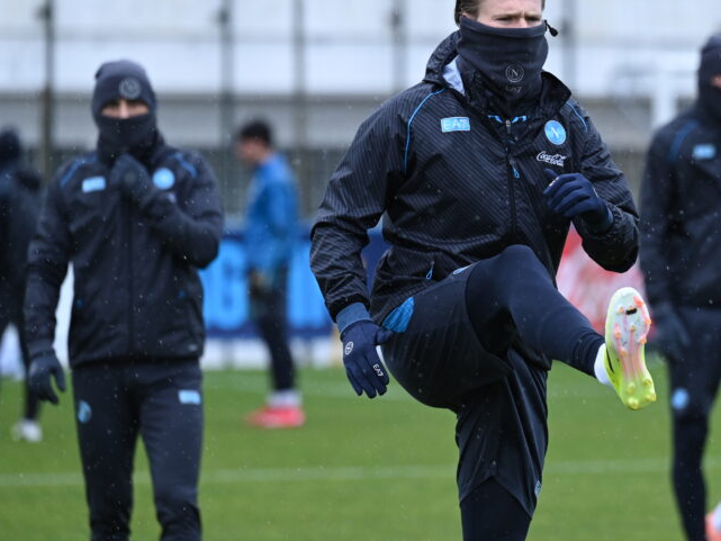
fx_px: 6396
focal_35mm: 307
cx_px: 561
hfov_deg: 6.4
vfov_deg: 4.8
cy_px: 211
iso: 1000
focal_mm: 200
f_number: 3.5
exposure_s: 1/1250
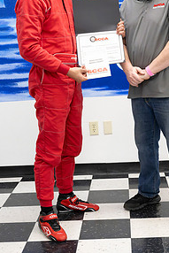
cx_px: 98
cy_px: 95
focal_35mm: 66
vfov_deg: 30.4
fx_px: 464
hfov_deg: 20.6
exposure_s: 1/250
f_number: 7.1
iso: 12800
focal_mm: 42
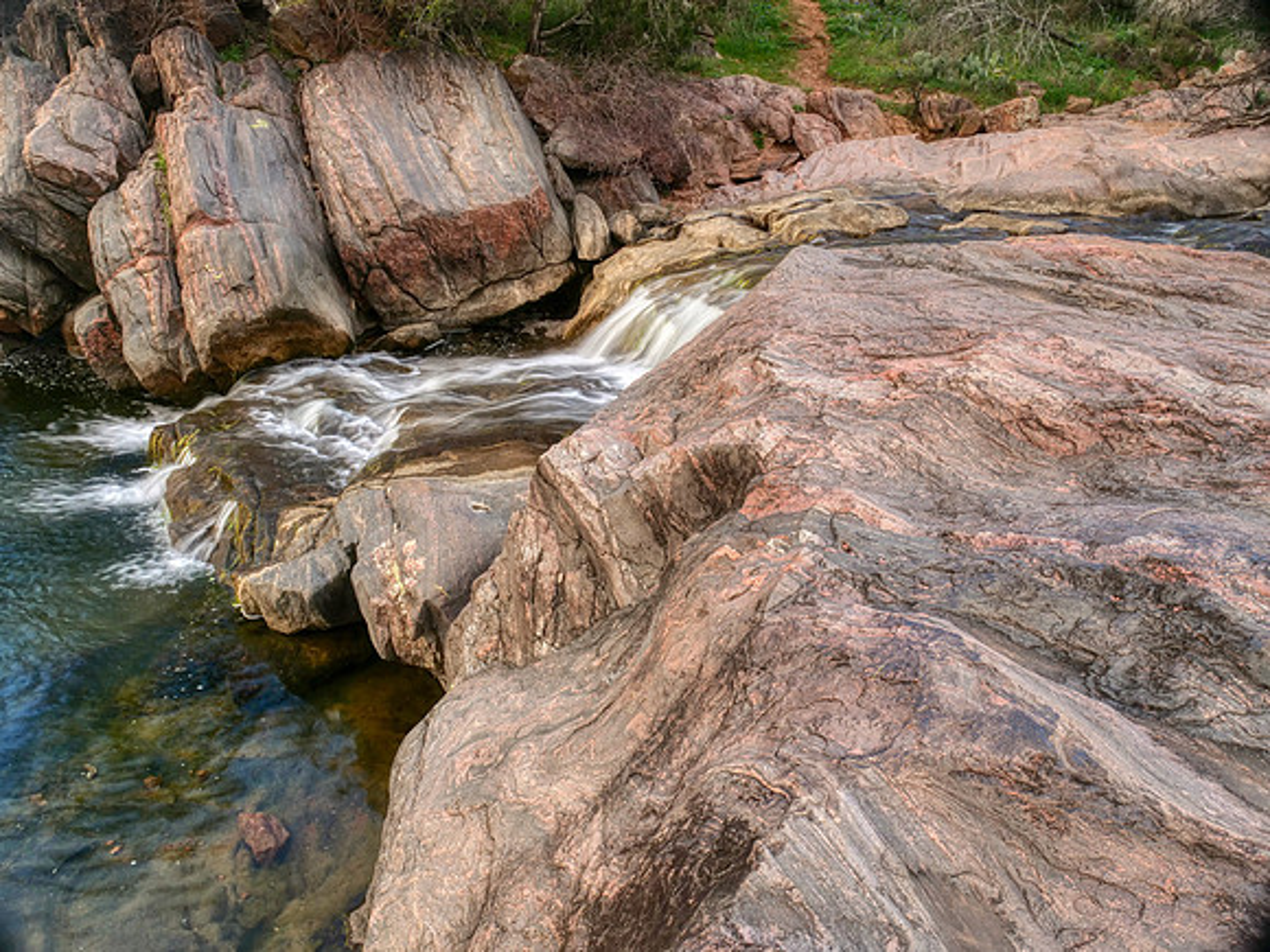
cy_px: 476
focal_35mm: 32
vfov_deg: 44.2
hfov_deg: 56.8
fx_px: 1174
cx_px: 635
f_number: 9
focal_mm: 16
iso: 200
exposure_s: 1/8
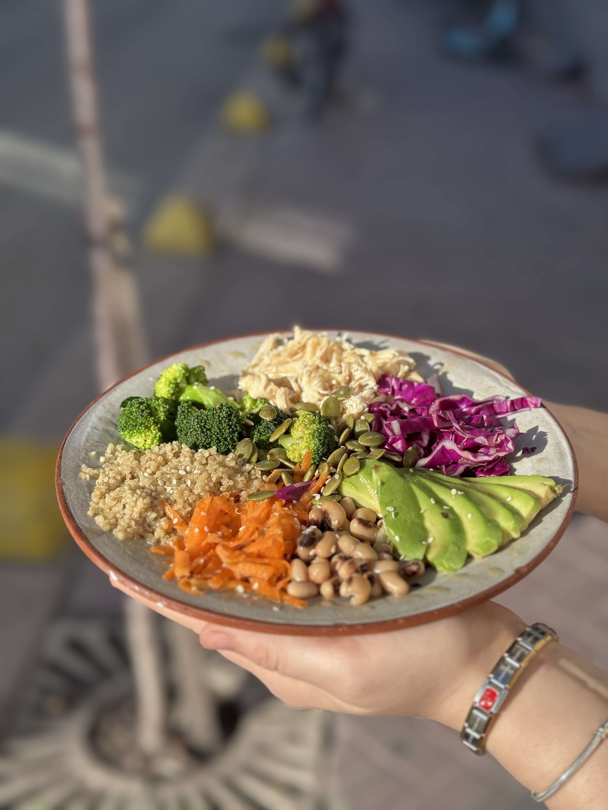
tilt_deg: -23.6
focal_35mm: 48
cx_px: 304
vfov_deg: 39.7
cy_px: 405
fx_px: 1124
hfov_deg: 30.3
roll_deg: -1.3
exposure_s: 1/4049
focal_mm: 6.76
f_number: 1.78
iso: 64
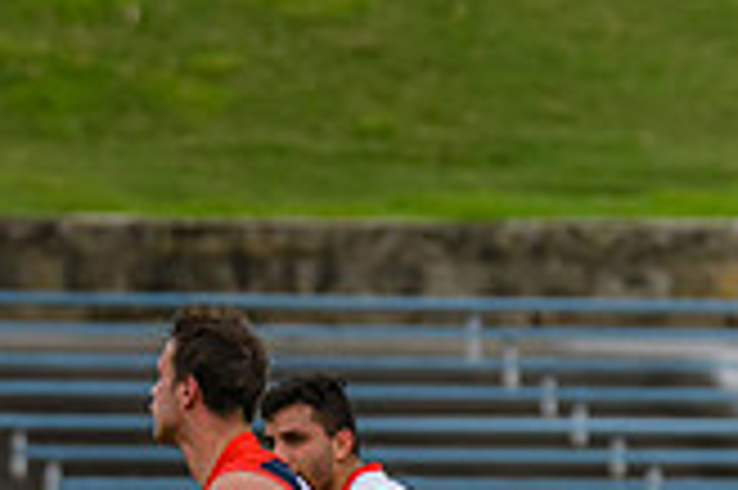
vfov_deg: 1.1
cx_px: -852
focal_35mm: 1228
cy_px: 598
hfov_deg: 1.7
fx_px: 25148
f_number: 6.3
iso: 800
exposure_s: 1/2500
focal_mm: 270
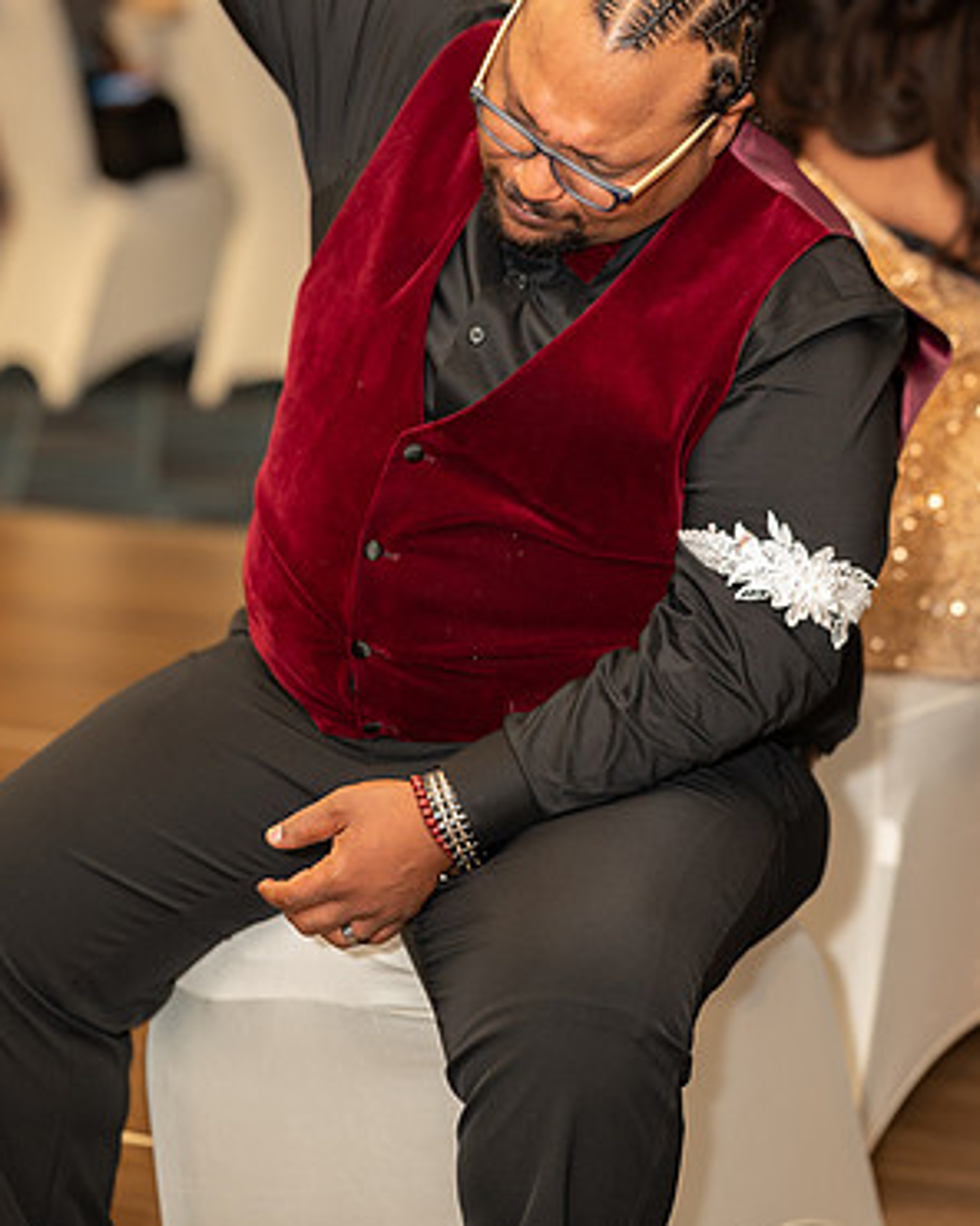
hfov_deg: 15.9
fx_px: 3517
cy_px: 560
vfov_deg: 19.8
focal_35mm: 97
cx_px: 490
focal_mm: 85
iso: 800
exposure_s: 1/100
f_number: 2.5
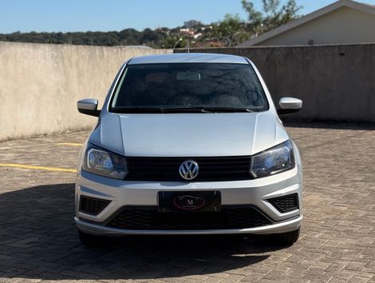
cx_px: 188
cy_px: 142
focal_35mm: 48
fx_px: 521
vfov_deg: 30.3
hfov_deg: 39.6
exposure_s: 1/6024
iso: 80
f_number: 1.78
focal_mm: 6.76
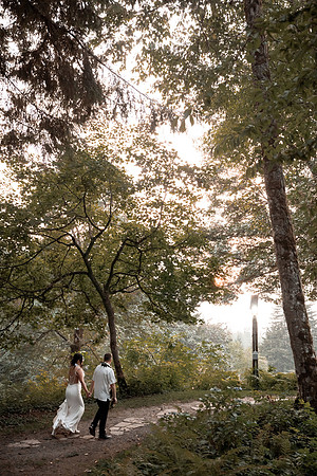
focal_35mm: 43
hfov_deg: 31.2
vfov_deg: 45.4
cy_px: 238
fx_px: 568
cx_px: 158
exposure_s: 1/640
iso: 1250
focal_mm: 43
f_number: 2.8
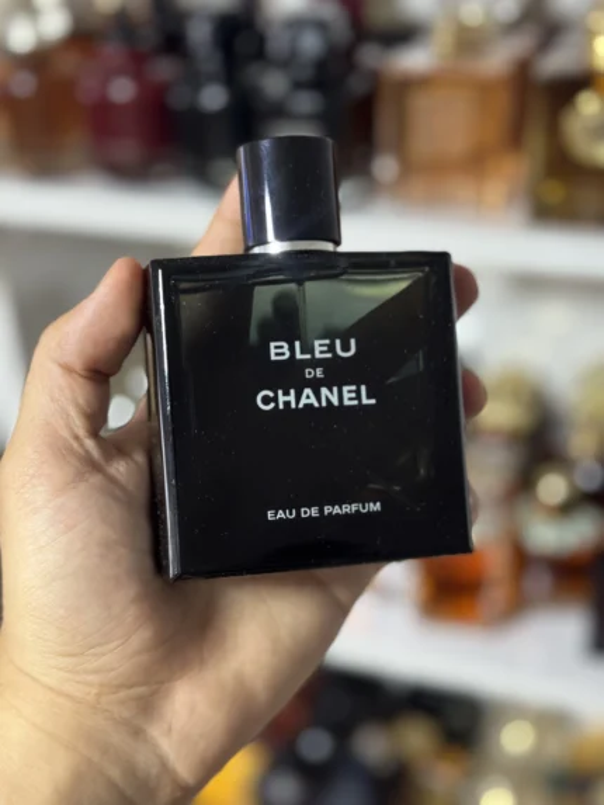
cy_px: 402
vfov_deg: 39.6
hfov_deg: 30.3
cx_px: 302
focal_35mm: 48
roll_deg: +2.8
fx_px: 1116
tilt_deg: -29.7
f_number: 1.78
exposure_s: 1/33
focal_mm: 6.76
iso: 200
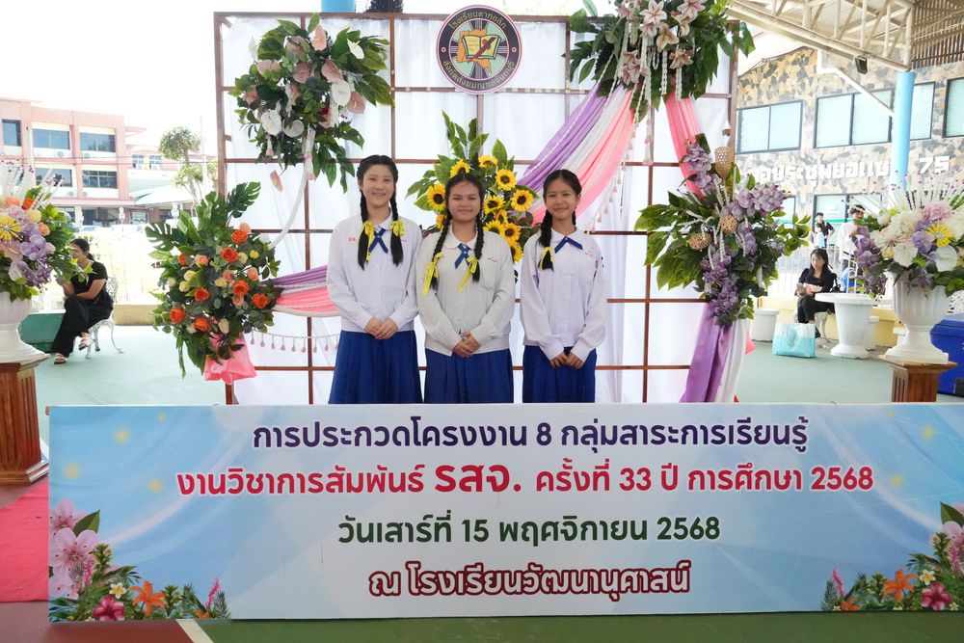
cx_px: 482
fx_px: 723
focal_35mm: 27
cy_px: 322
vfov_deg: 47.9
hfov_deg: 67.4
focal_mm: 18
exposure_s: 1/2000
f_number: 6.3
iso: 8000
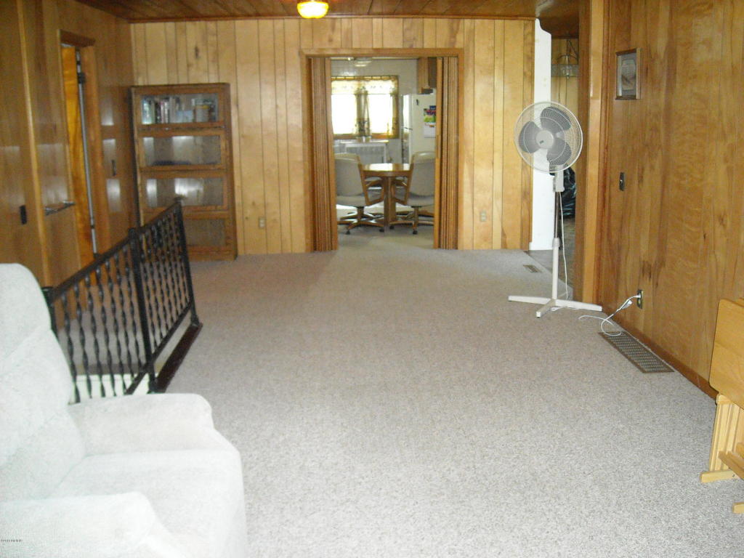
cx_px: 372
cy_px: 279
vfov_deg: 40.7
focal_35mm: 35
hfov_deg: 52.6
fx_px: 752
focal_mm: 5.7
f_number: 2.8
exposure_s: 1/60
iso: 565
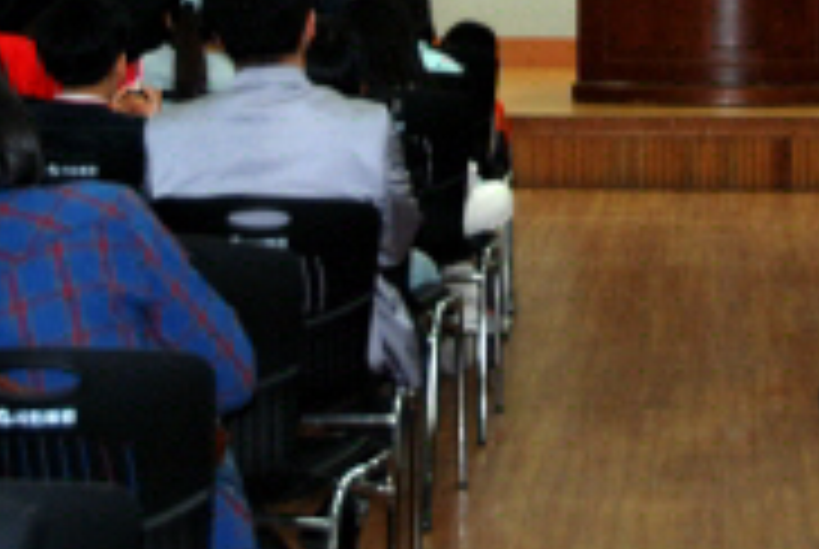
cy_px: -137
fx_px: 3008
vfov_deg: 10.2
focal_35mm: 132
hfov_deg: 15.4
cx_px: 684
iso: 400
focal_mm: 32
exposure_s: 1/60
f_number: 4.2
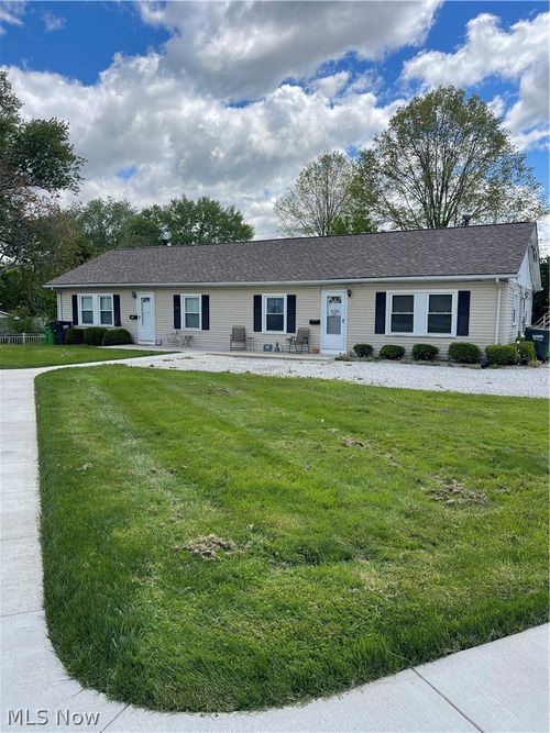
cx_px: 275
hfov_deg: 54.9
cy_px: 366
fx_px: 530
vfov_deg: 69.4
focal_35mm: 25
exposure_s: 1/2717
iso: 32
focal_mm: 5.1
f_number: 1.6
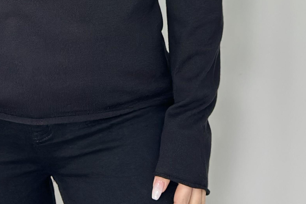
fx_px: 1096
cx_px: 88
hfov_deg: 15.8
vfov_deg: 10.0
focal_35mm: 129
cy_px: -171
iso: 100
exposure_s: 1/50
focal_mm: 6.86
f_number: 1.78
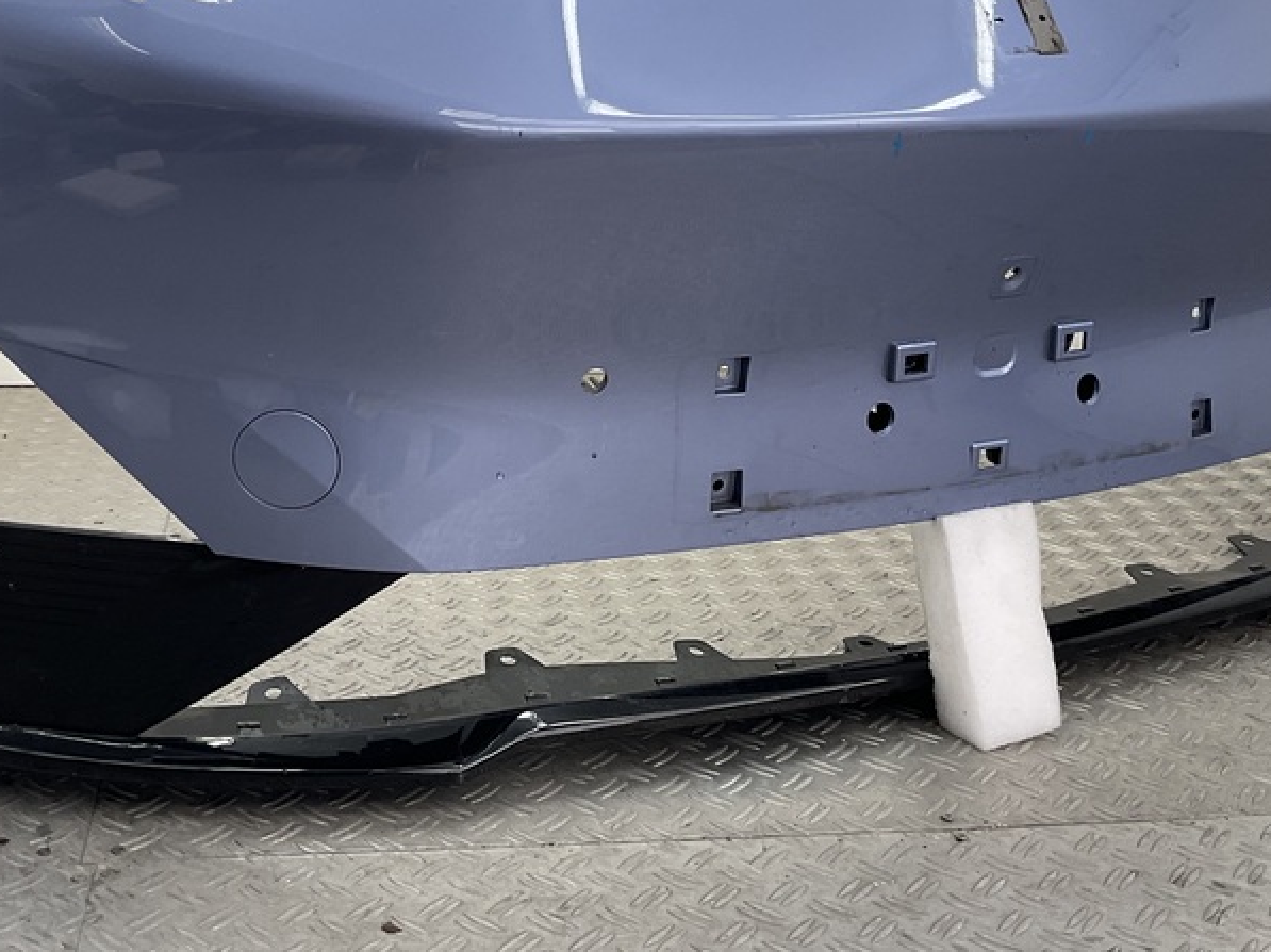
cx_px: 532
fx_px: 1798
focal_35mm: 49
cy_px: 204
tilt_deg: -9.1
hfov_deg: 38.8
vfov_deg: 29.1
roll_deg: -1.6
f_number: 1.8
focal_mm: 3
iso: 25
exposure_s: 1/120
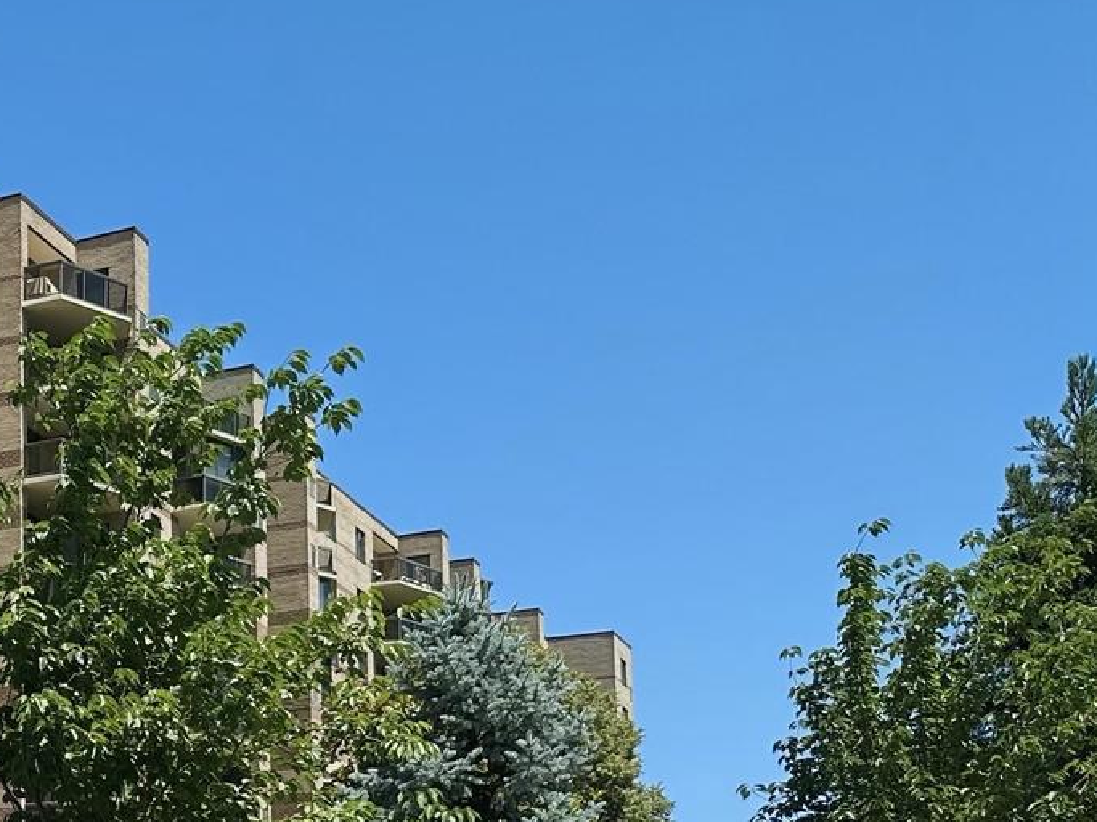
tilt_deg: +5.7
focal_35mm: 72
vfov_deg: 19.6
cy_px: 902
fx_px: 2281
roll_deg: -1.3
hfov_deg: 22.6
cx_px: -511
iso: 80
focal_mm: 6.86
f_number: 1.78
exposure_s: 1/2252
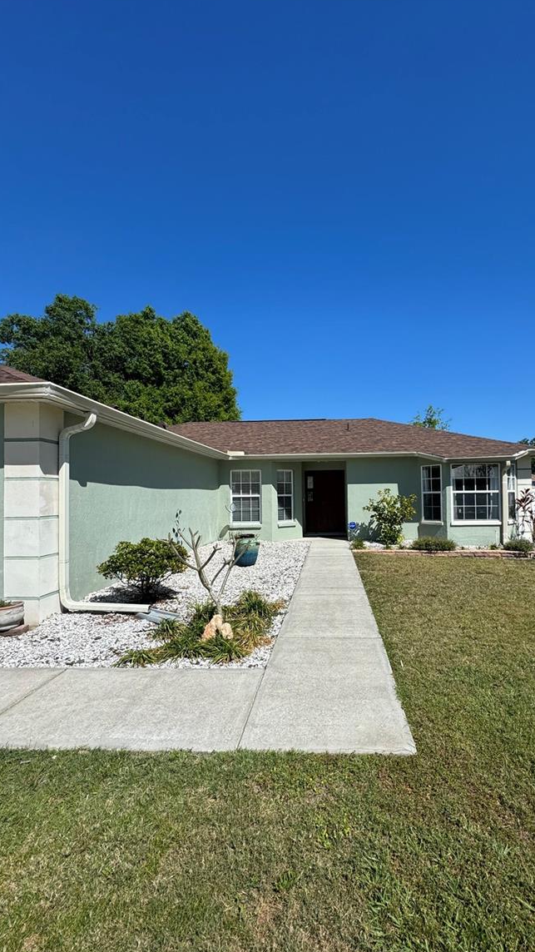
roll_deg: +1.0
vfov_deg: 99.4
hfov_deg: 66.5
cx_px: 317
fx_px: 404
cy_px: 487
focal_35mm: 16
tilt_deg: +0.8
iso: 50
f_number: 2.2
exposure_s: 1/3106
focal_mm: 2.22
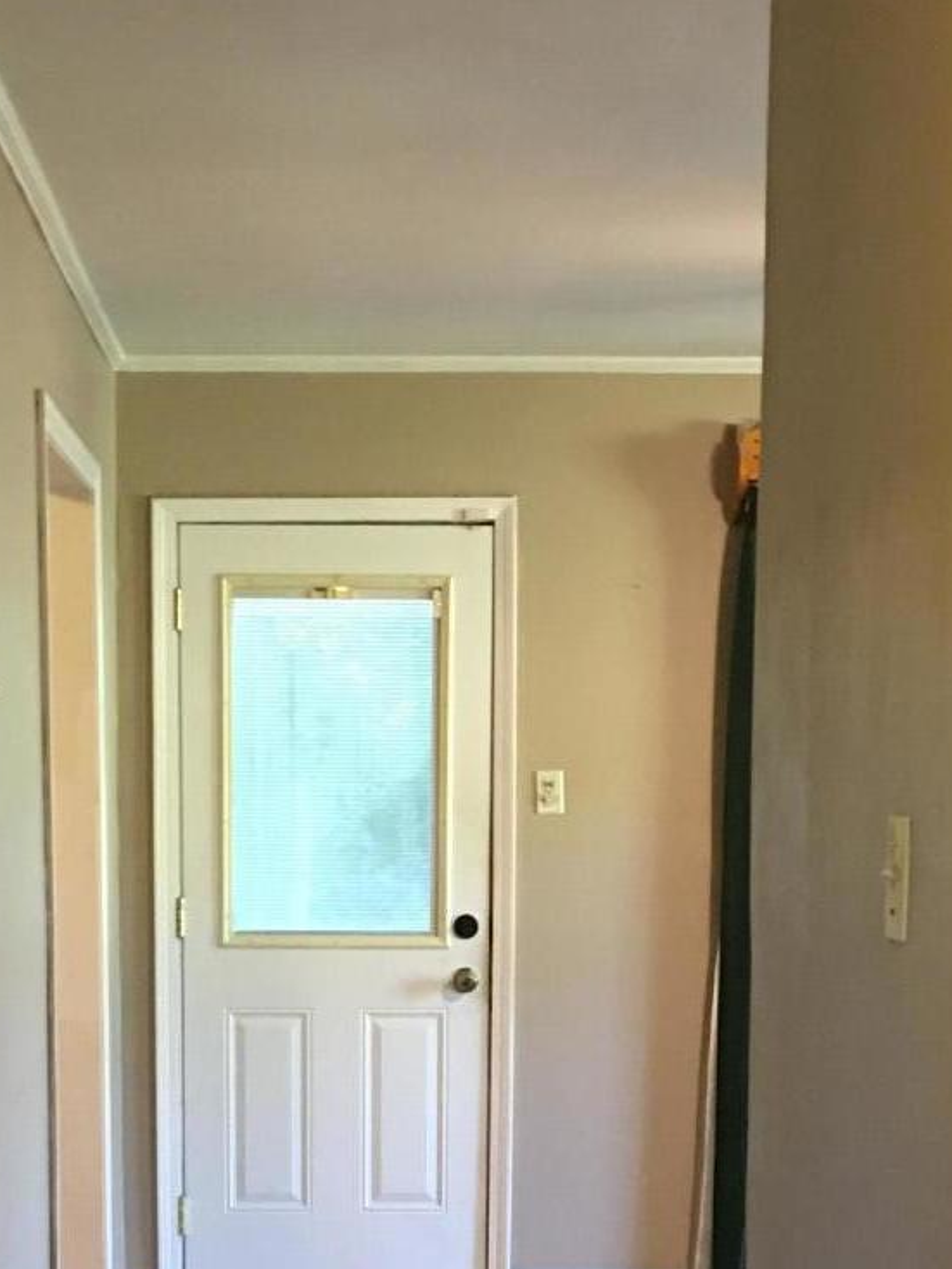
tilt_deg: -6.5
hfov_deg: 18.7
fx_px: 2895
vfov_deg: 23.9
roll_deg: -0.5
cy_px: 1186
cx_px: 392
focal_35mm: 79
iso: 80
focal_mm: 4.15
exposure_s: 1/10
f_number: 2.2
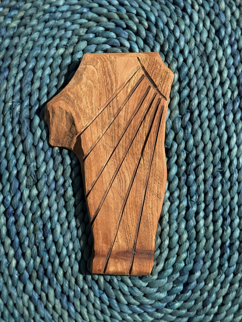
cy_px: 161
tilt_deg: -86.4
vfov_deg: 39.7
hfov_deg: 30.3
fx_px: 447
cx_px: 121
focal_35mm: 48
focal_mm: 6.76
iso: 64
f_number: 1.78
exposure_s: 1/5587
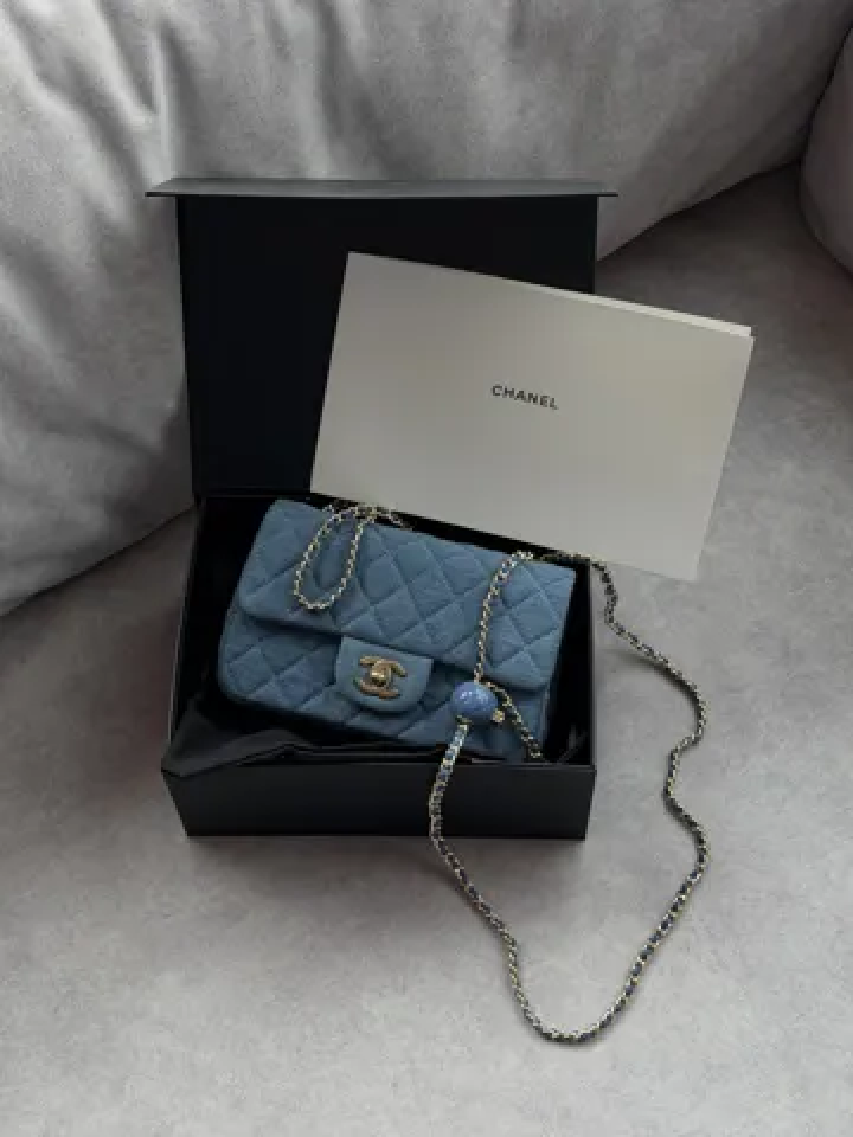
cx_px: 426
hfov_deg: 30.3
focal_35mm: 48
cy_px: 568
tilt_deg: -58.3
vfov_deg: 39.7
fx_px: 1577
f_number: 1.78
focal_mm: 6.76
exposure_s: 1/112
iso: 100
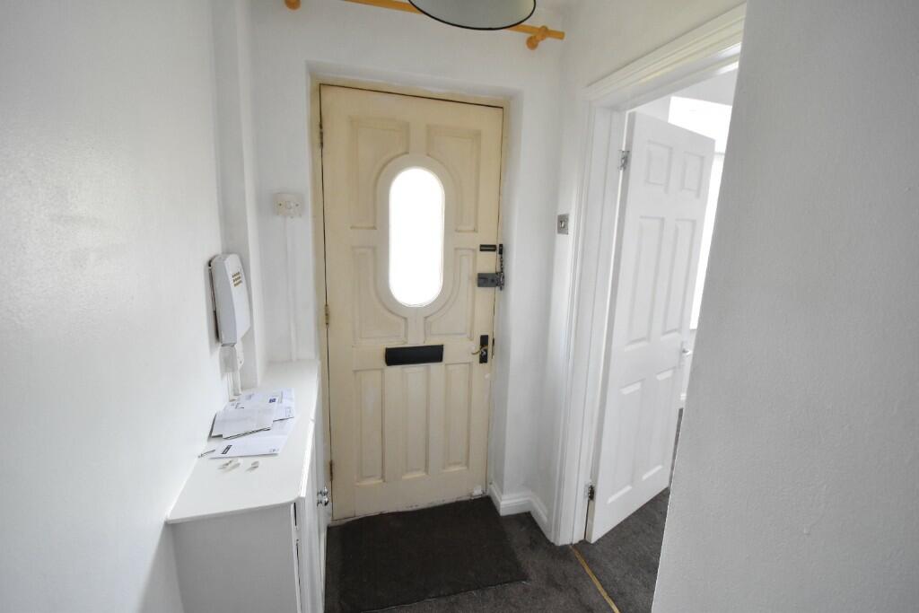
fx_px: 383
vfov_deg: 77.3
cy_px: 306
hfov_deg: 100.4
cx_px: 460
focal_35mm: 15
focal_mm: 10
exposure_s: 1/125
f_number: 4
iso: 2000
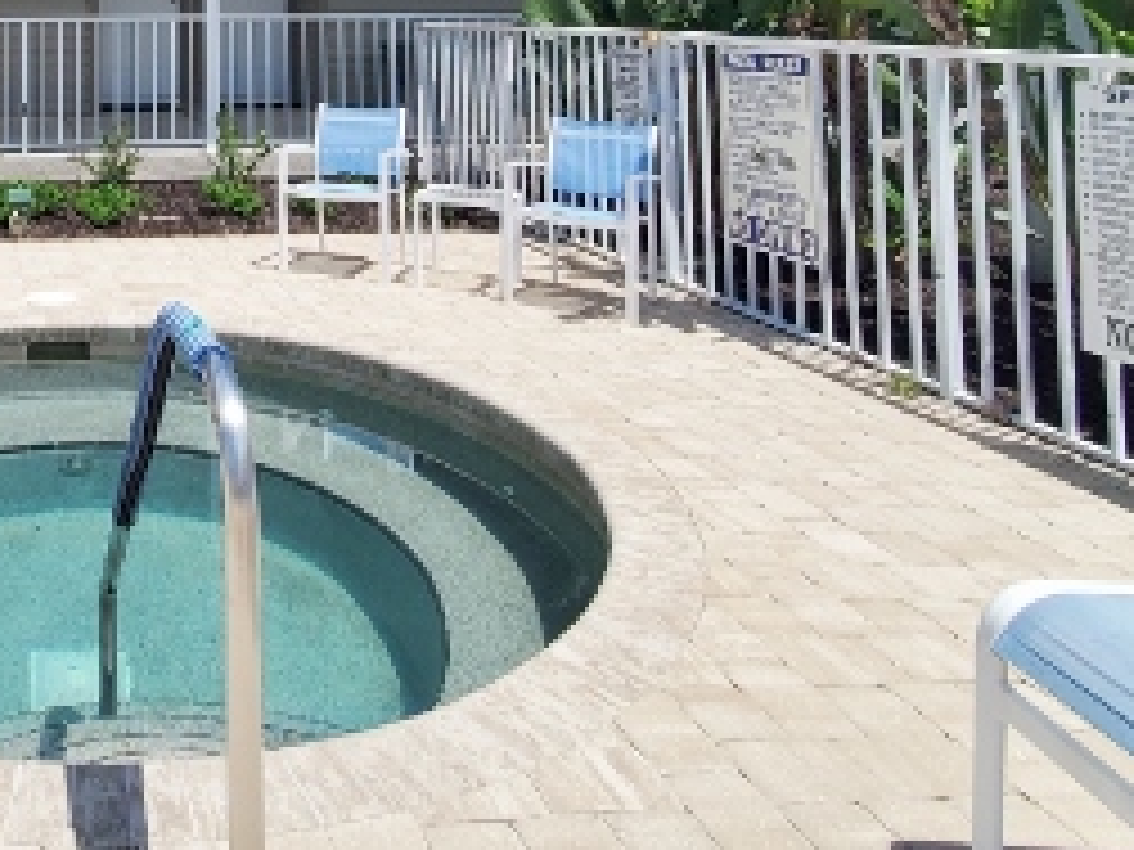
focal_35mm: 33
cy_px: -67
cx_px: 94
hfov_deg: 48.9
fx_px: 1081
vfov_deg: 36.8
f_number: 2.2
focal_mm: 1.8
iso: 50
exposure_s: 1/1542
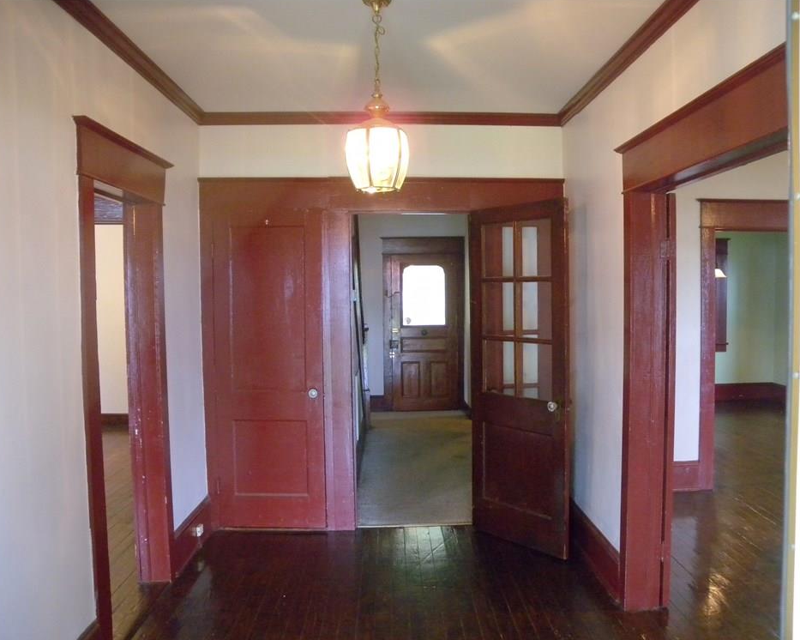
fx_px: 710
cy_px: 324
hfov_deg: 58.7
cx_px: 430
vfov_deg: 48.5
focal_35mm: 30
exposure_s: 1/39.3
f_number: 2.7
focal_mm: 6
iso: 400
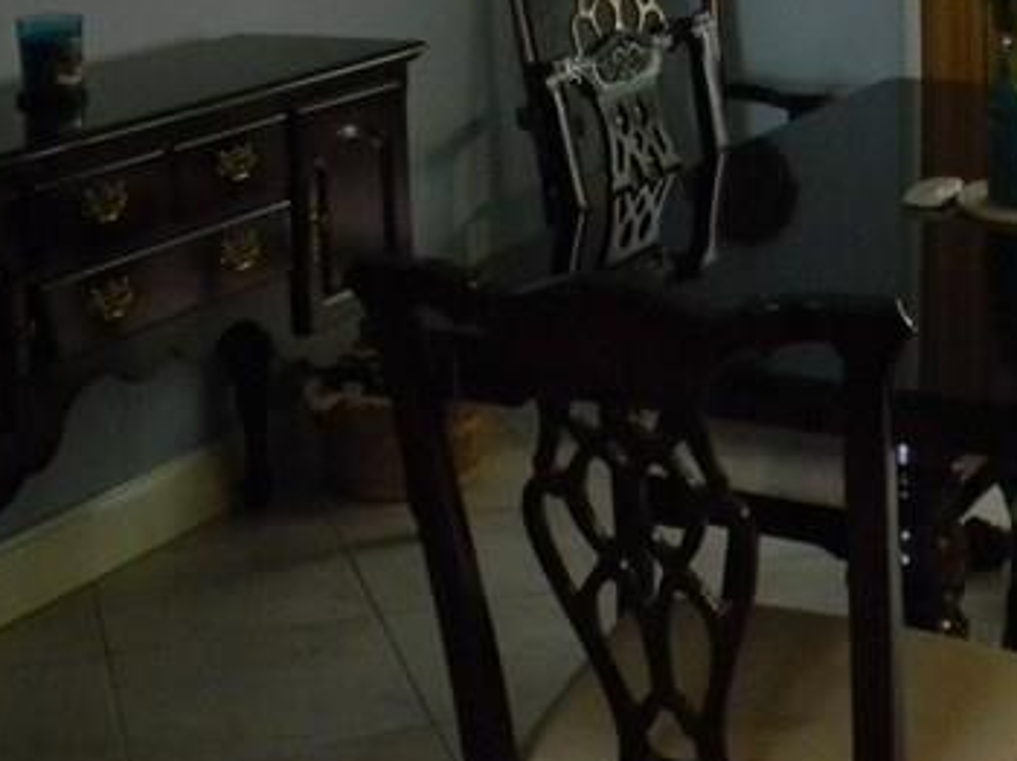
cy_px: -78
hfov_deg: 23.8
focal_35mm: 82
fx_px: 2407
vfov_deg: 17.4
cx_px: 663
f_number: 3.5
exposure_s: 1/30.8
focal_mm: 5
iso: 400
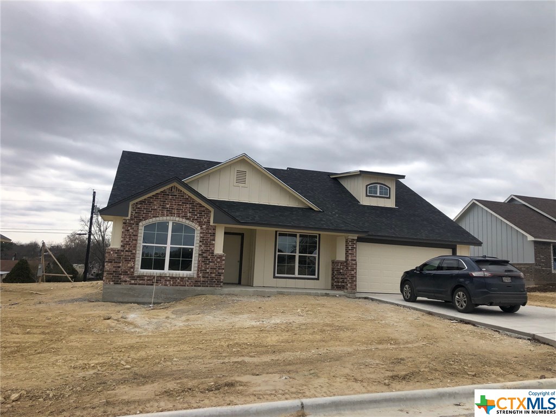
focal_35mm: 28
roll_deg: -1.3
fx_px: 450
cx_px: 278
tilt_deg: +8.8
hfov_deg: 63.4
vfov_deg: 49.7
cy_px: 208
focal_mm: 4
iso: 20
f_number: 1.8
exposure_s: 1/1946
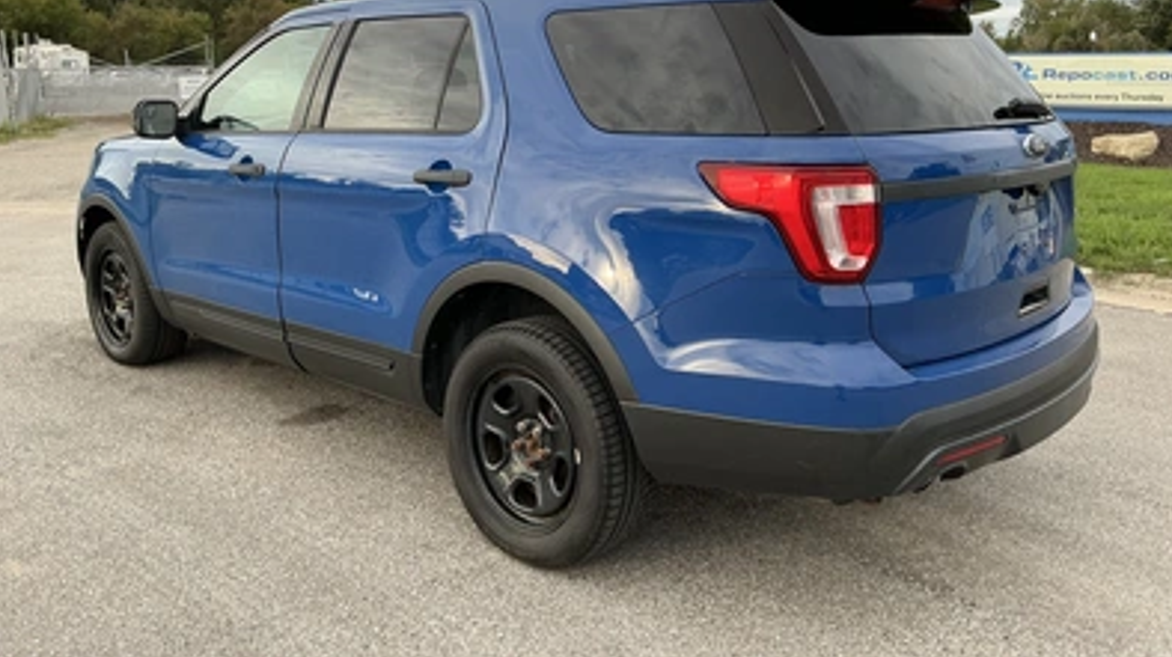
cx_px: 592
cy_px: 217
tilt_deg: -6.1
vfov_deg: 37.3
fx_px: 963
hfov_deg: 62.7
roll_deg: -0.5
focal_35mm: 31
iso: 20
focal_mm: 3
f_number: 1.8
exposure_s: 1/189
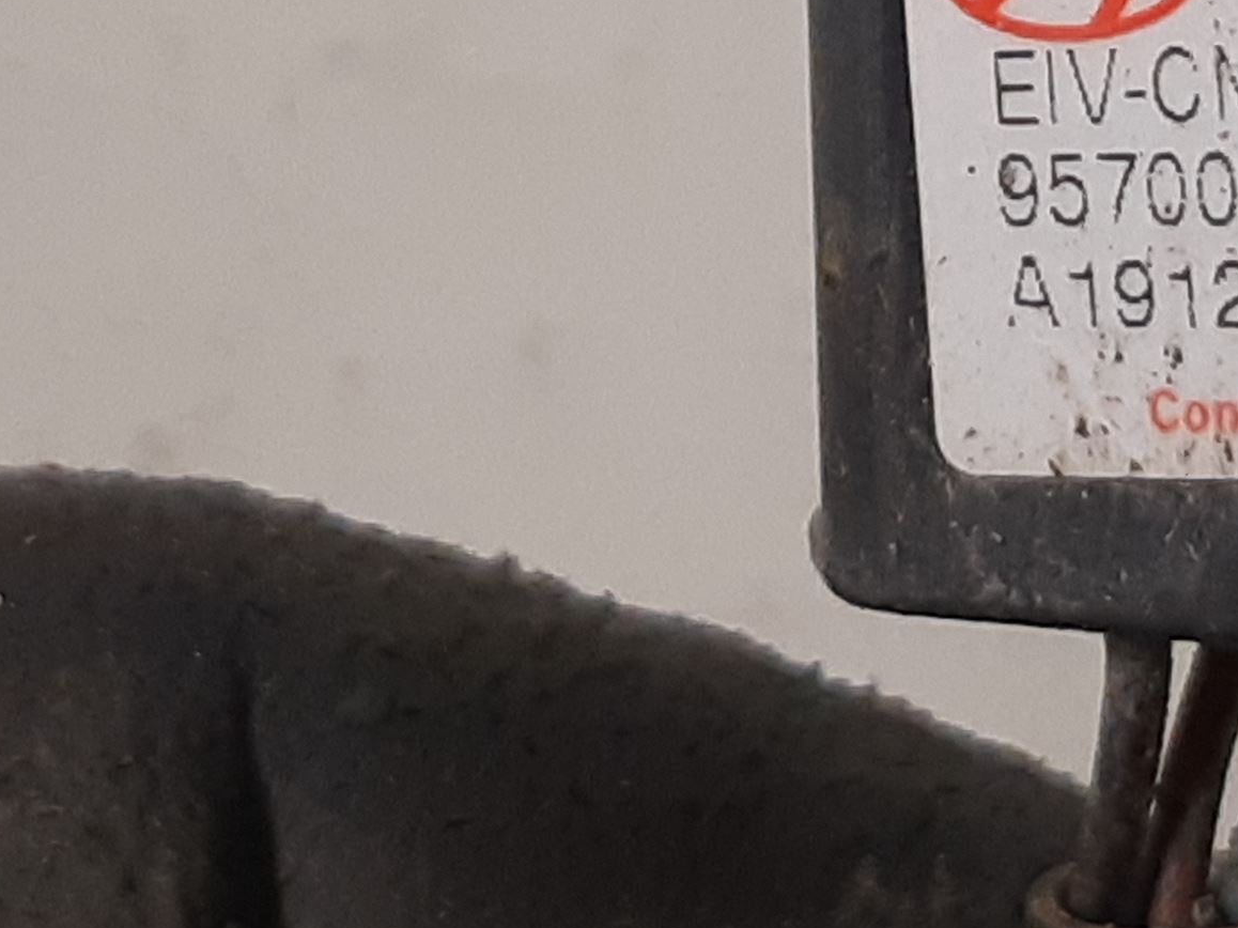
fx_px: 1645
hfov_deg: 38.9
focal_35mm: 46
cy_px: 139
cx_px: 1065
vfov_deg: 30.5
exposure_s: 1/50
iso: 200
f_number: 1.7
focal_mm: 3.93
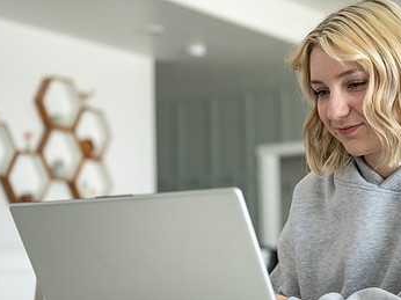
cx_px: 242
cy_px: 171
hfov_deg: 23.8
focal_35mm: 82
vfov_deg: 18.0
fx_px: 949
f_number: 2.8
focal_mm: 50
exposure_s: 1/200
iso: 125
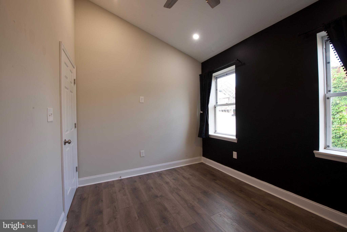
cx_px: 174
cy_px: 116
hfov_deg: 104.2
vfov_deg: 81.3
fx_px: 135
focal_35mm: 14
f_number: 13
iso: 320
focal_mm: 14
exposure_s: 1/5
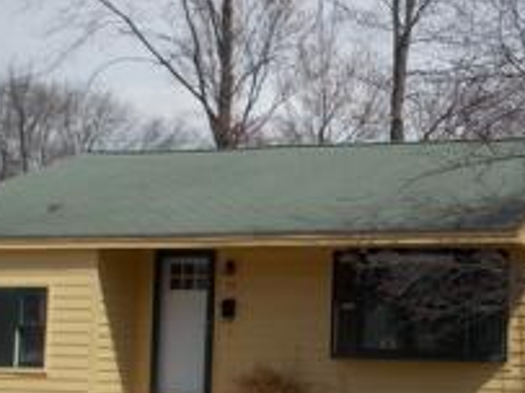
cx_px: 548
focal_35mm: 83
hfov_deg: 22.5
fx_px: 1258
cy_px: 305
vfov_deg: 17.6
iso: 80
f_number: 3.3
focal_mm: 4.1
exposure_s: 1/1250
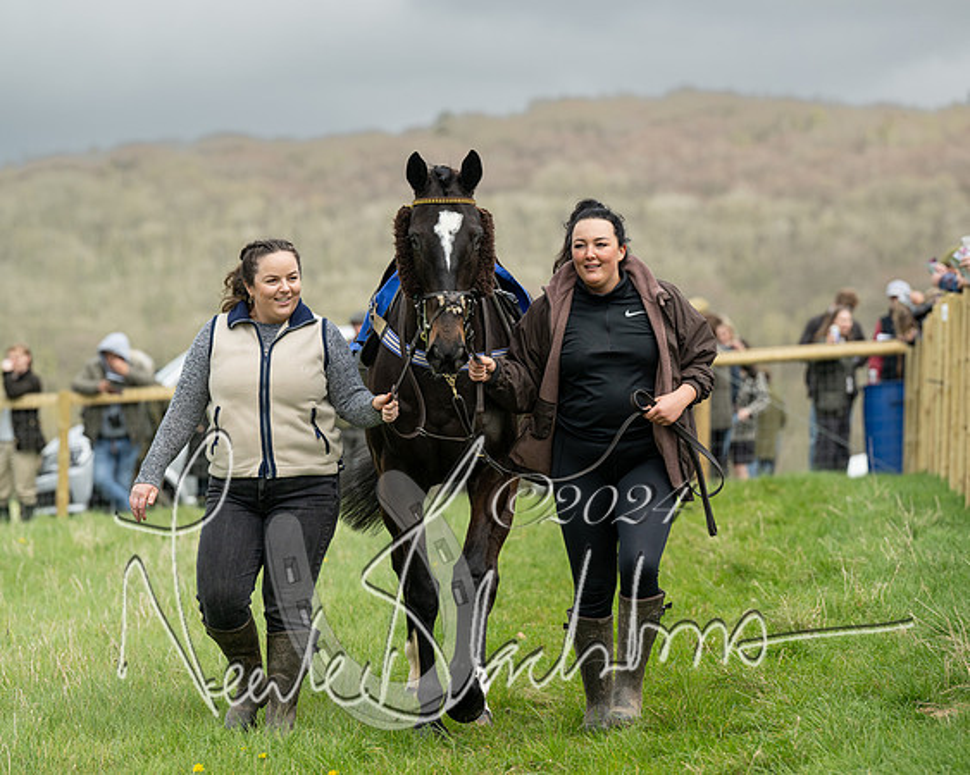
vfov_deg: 8.1
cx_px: 485
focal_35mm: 191
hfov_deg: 10.1
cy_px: 388
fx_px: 5494
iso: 400
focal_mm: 170
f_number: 5
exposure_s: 1/1250
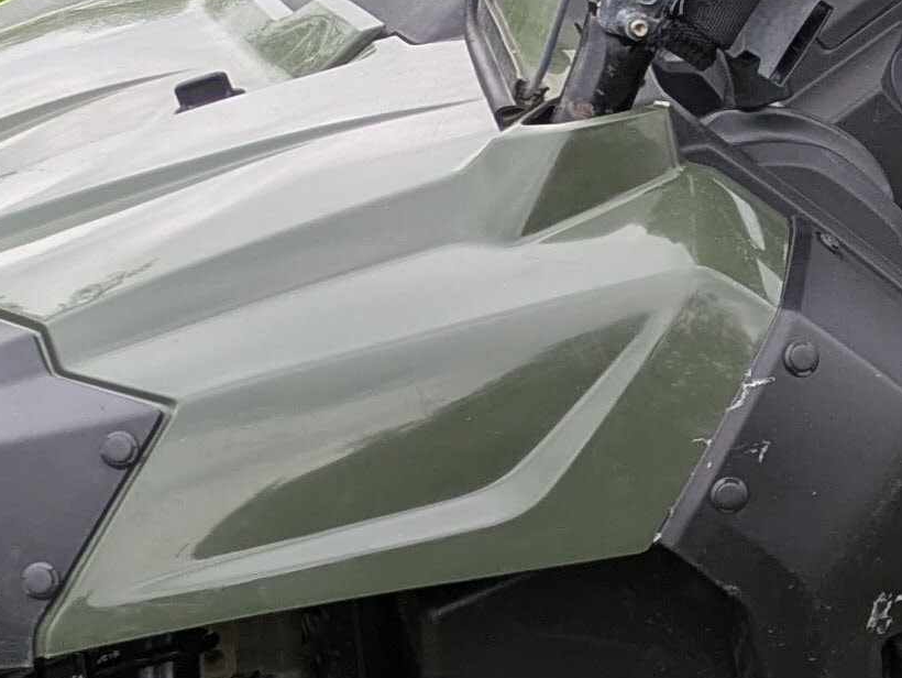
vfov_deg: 10.5
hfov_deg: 13.1
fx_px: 3676
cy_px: 263
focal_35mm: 141
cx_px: 1410
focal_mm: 5.43
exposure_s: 1/308
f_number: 1.89
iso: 47
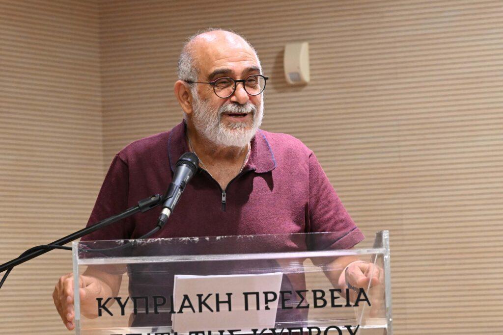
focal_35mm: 180
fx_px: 2515
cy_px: 168
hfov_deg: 11.4
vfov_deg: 7.6
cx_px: 252
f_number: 5.6
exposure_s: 1/160
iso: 5600
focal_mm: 120
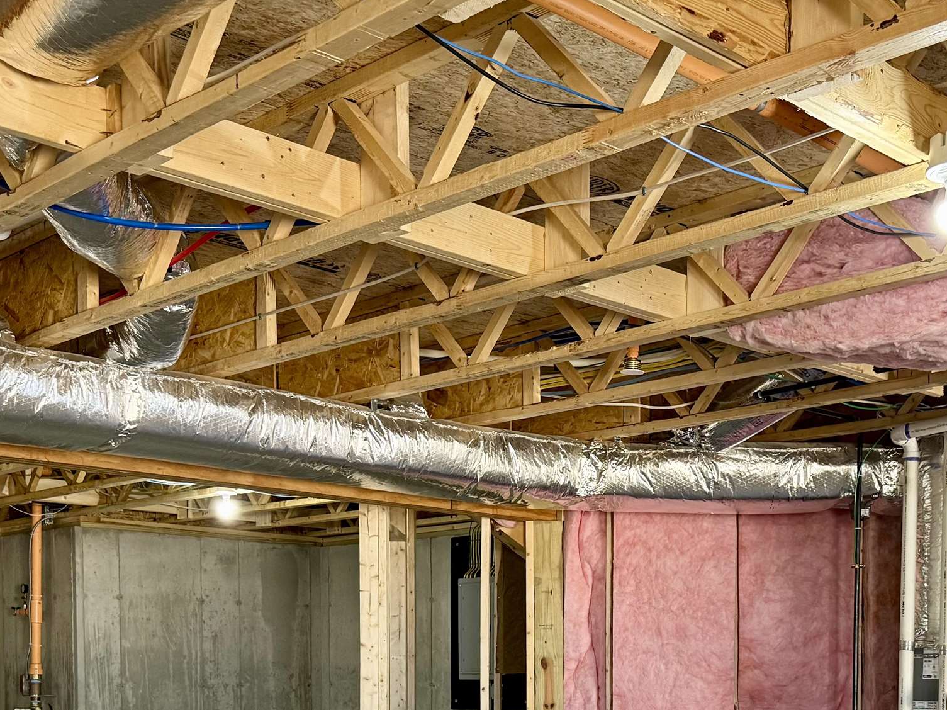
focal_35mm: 49
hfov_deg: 38.6
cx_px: 603
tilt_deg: -1.4
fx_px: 1340
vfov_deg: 27.9
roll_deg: -0.1
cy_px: 714
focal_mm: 6.76
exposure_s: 1/60
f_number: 1.78
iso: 250
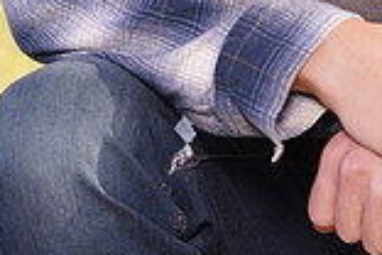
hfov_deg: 6.4
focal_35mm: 323
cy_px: -326
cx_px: 346
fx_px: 3427
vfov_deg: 4.2
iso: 100
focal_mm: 87
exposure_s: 1/125
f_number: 4.5
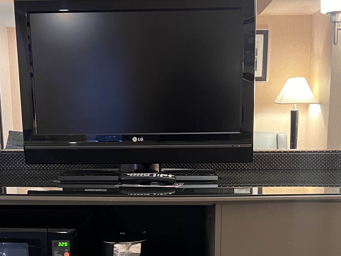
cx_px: 169
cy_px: 221
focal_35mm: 57
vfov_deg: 25.0
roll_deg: +0.3
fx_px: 561
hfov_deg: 33.8
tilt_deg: -11.4
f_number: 1.5
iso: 500
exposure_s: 1/40
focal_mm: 5.7
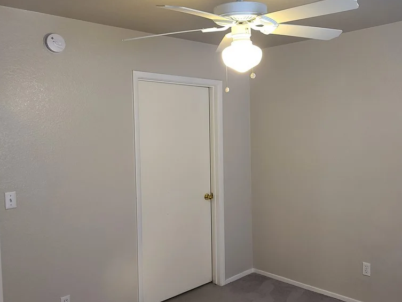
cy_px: 146
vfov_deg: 41.8
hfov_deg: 53.8
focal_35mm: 34
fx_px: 395
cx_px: 226
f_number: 1.8
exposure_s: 1/60
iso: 250
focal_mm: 7
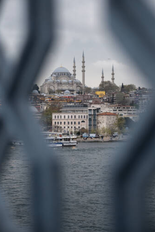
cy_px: 110
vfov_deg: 25.4
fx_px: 518
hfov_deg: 17.0
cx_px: 80
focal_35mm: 80
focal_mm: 48
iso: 400
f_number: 3.2
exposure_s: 1/80
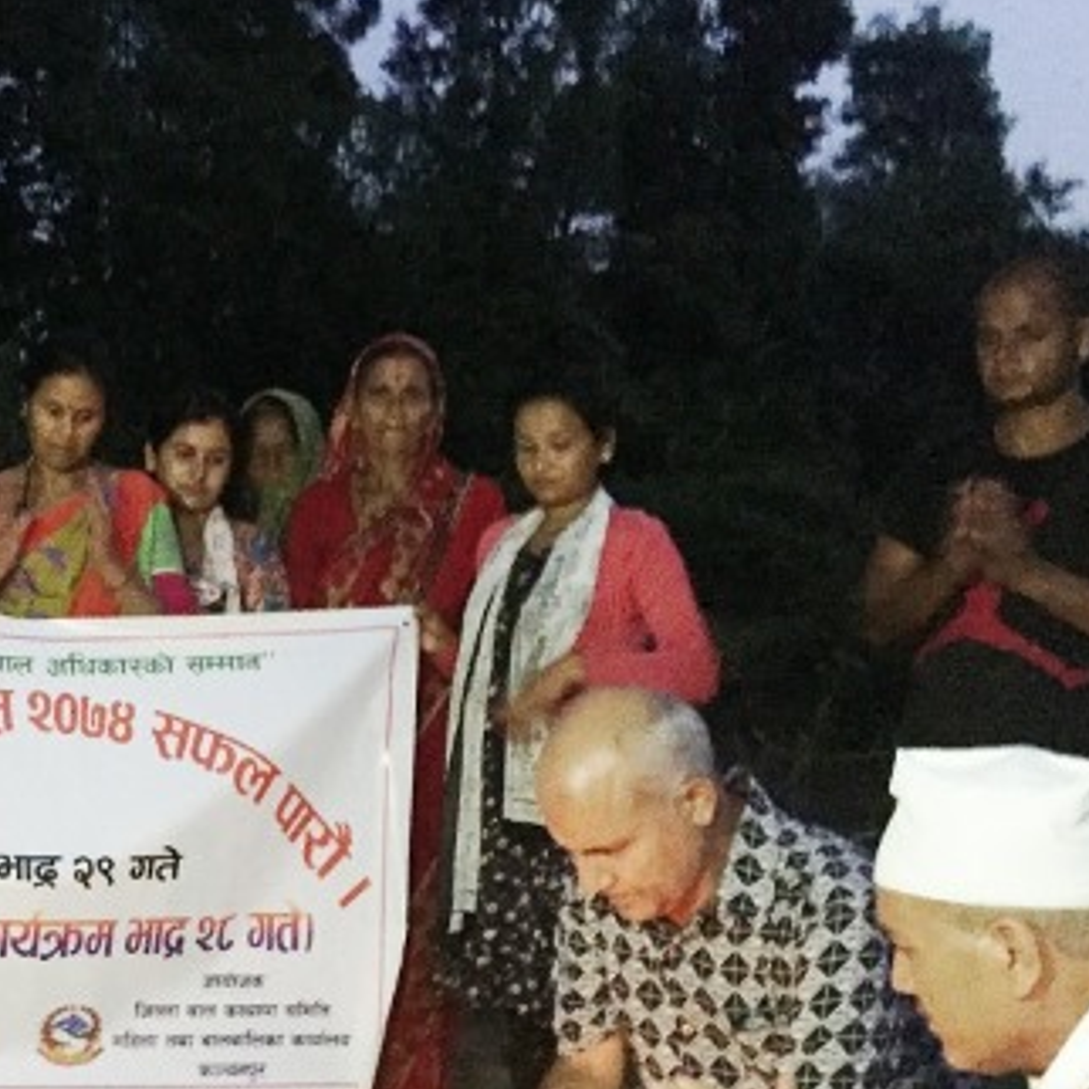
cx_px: 156
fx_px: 1815
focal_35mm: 51
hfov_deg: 32.1
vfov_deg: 33.0
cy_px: 744
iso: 1000
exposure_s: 1/17
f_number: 2.2
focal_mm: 4.15
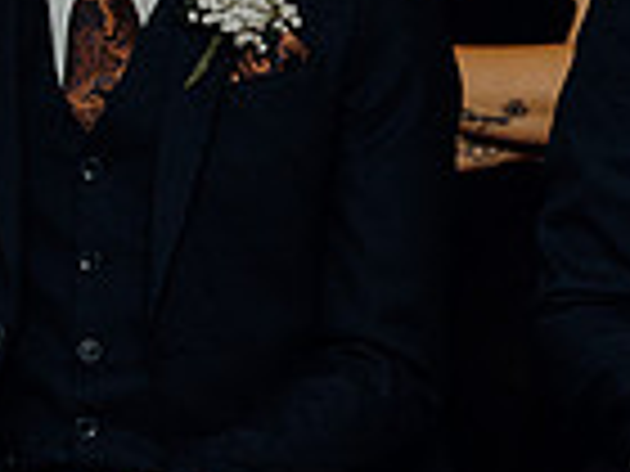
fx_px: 5060
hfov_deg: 7.0
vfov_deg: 5.3
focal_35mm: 278
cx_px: 1022
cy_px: 115
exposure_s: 1/160
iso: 2500
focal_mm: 70
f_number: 3.5
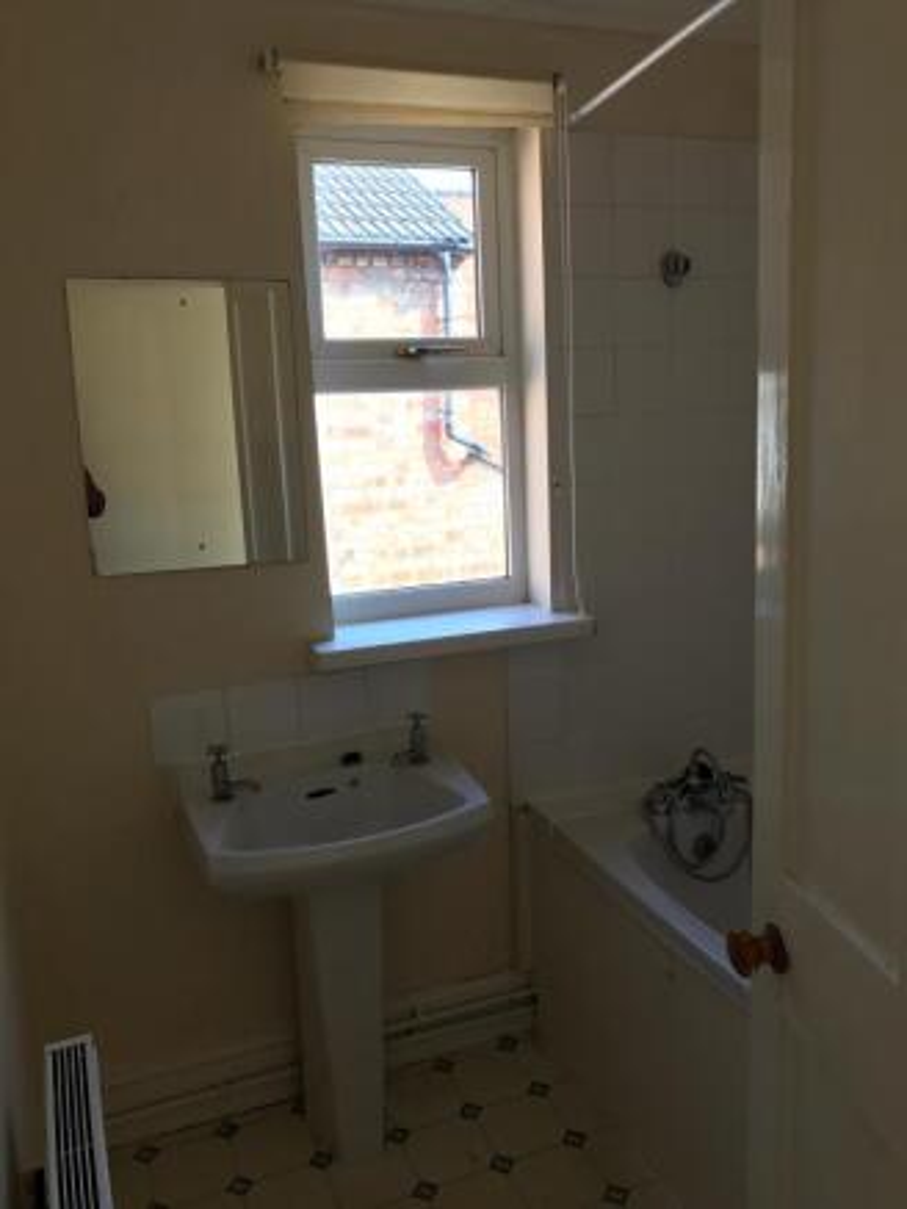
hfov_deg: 49.8
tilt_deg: -11.0
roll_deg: +2.6
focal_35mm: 28
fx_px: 978
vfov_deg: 63.4
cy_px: 604
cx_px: 454
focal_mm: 3.99
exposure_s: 1/100
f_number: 1.8
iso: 25
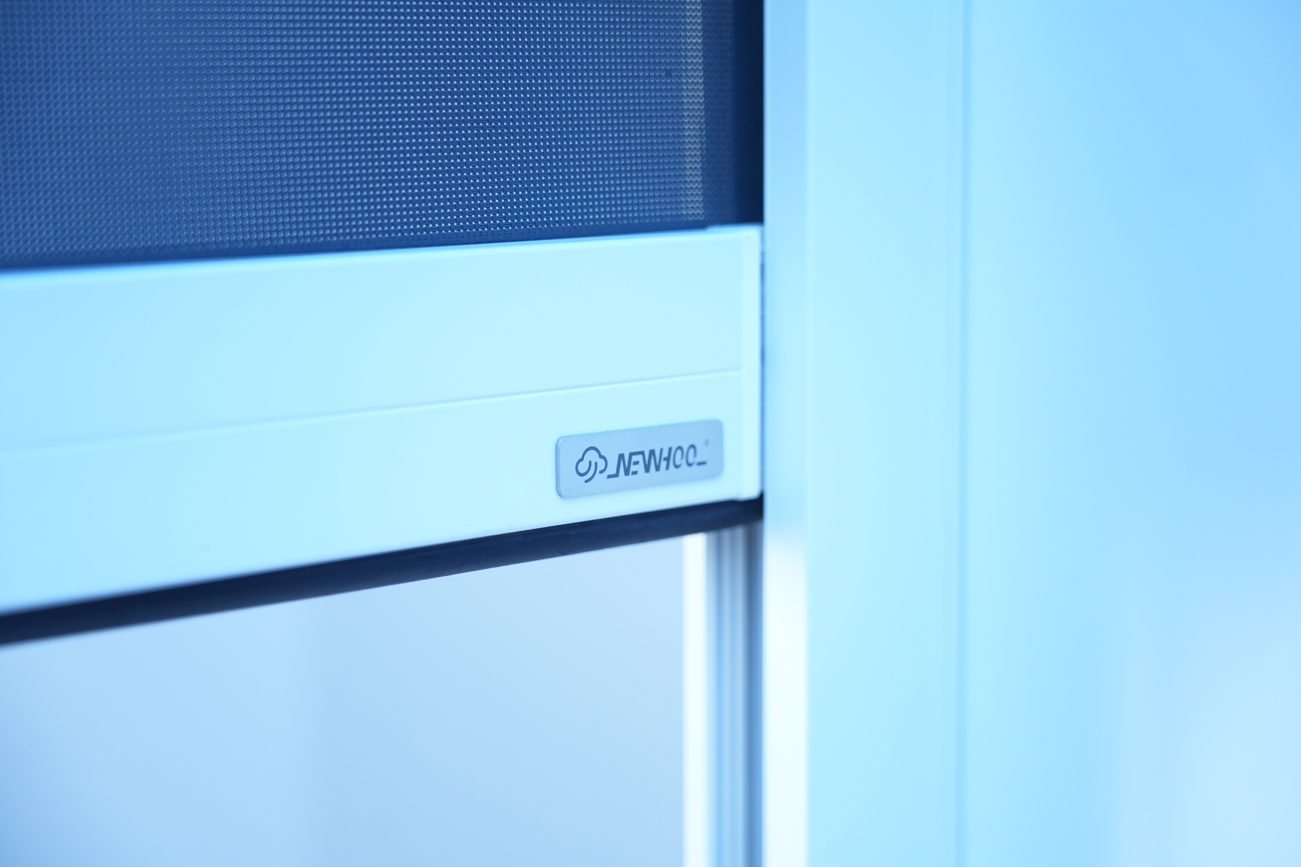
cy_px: 434
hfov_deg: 26.7
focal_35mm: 76
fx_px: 2746
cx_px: 650
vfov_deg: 17.9
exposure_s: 1/60
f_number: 4
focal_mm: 76
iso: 800
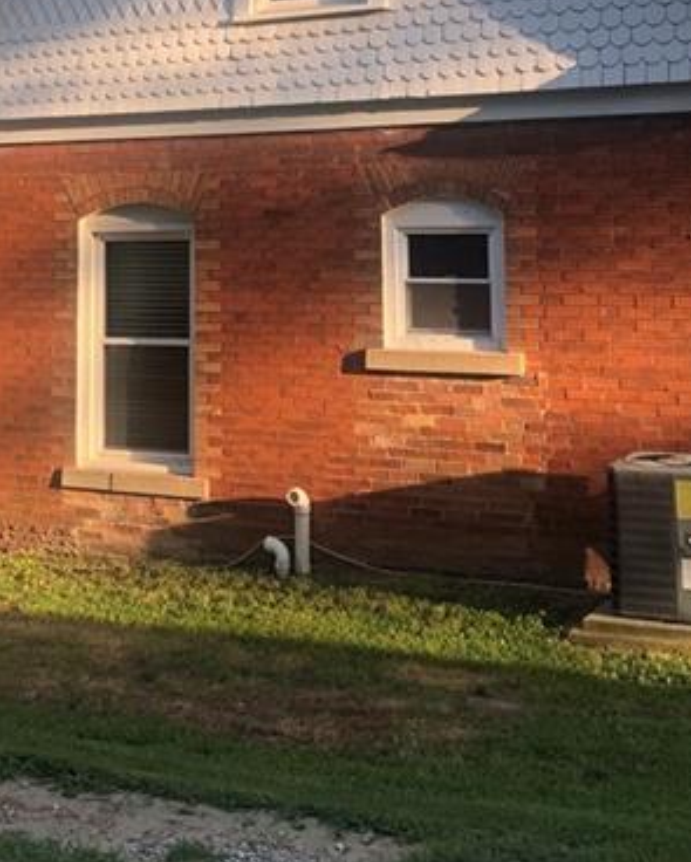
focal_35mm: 57
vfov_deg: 31.7
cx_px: 314
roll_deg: +0.8
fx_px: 1455
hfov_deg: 26.7
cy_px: 117
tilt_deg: +4.5
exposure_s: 1/284
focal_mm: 3.99
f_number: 1.8
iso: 20
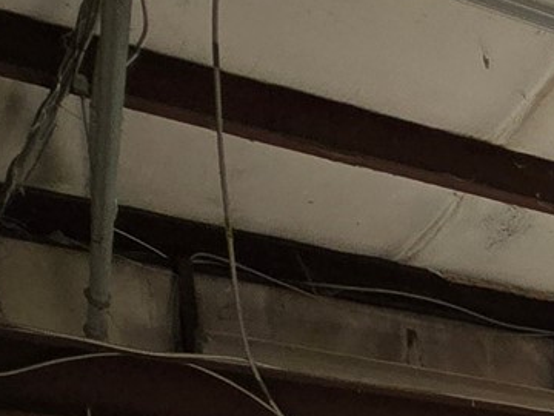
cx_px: 1090
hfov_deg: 18.3
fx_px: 1184
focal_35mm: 74
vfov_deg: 14.0
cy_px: 994
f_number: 2.2
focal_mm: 2.2
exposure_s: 1/359
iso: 160
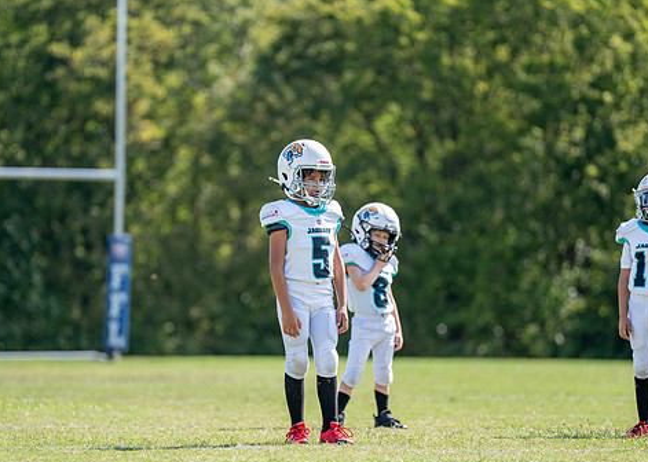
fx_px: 5316
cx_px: 310
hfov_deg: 7.0
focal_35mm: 289
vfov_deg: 5.0
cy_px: 281
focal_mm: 200
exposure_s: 1/2500
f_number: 2.8
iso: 200
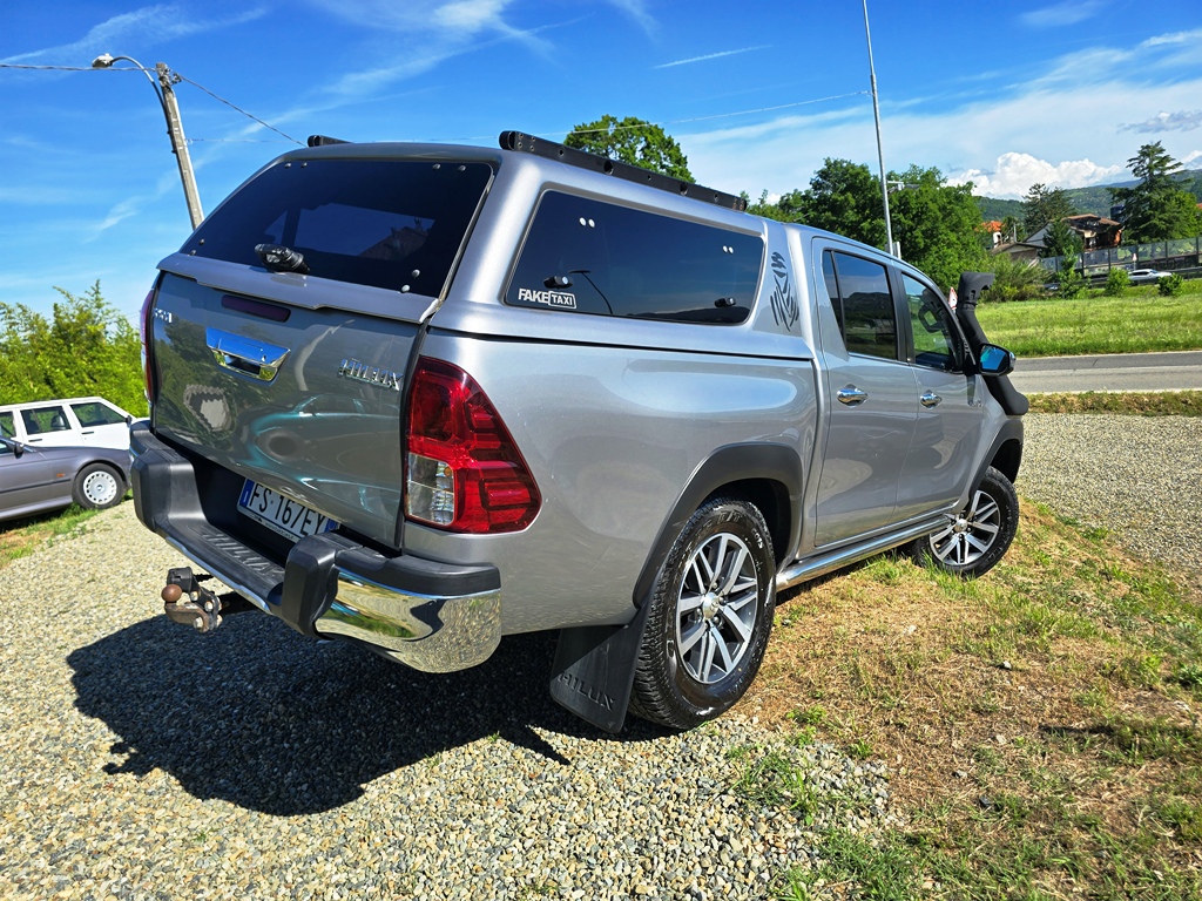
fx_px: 799
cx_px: 601
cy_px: 450
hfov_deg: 73.9
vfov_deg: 58.9
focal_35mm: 23
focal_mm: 6.3
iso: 12
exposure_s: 1/703
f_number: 1.7
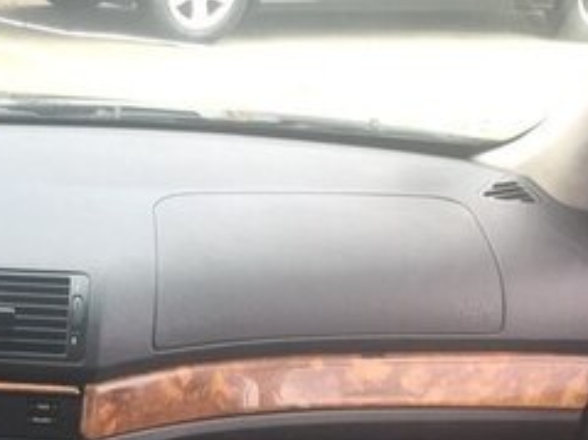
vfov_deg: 17.4
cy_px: 549
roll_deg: -2.9
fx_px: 1358
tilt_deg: -28.3
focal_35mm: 80
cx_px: -125
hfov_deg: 22.4
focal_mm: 4.15
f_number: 2.2
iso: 32
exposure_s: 1/100
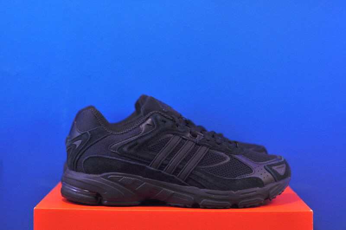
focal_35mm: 75
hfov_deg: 27.0
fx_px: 720
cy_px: 115
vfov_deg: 18.1
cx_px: 173
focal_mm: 50
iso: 250
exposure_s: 1/320
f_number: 2.5
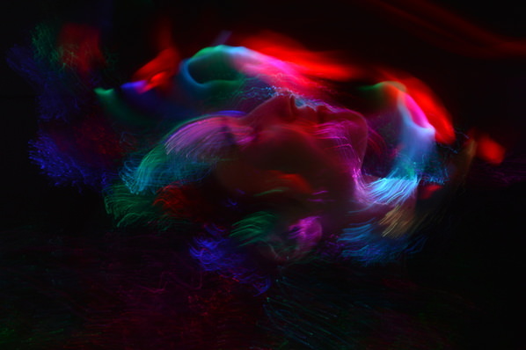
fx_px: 701
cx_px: 263
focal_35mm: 48
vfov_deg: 28.0
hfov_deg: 41.1
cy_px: 175
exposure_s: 10
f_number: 13
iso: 200
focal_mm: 32
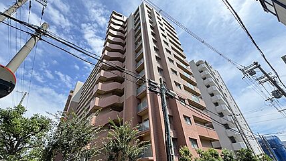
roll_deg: +3.5
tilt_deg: +35.7
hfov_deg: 99.3
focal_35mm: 16
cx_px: 138
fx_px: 121
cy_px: 90
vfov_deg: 66.8
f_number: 2.2
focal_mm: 2.22
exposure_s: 1/569
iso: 40
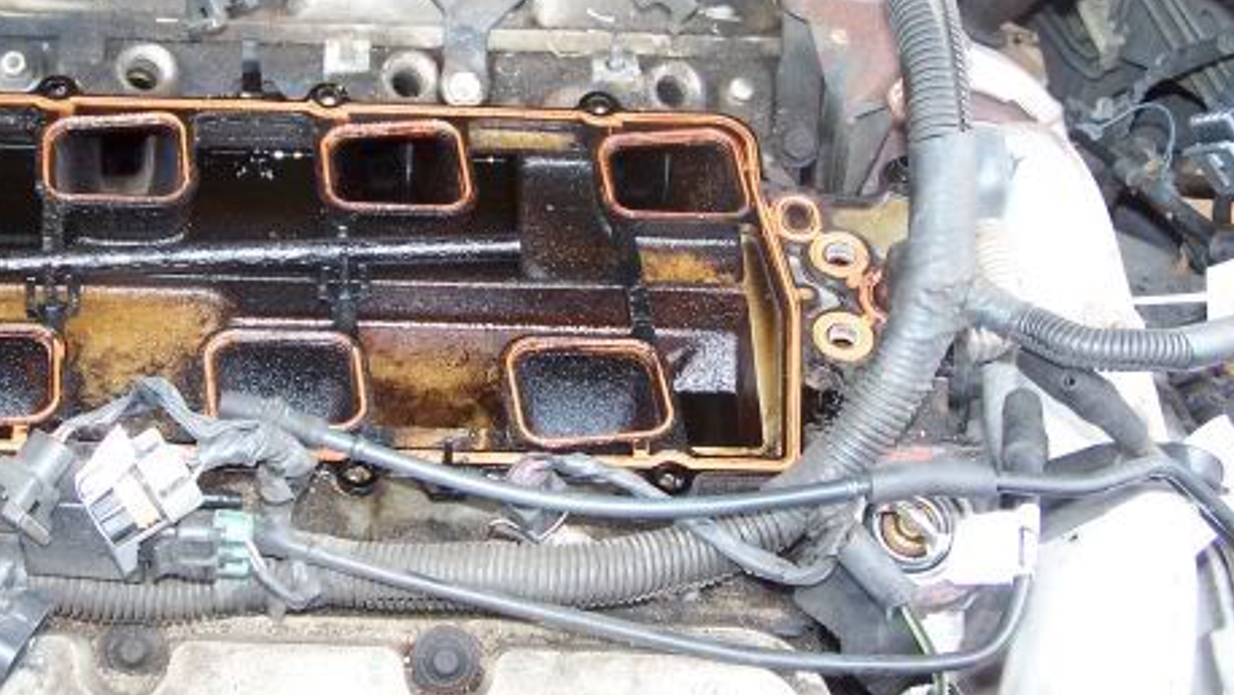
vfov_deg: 16.5
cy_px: 202
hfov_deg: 28.8
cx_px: 458
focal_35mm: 73
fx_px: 2389
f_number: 3
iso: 140
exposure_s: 1/90
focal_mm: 8
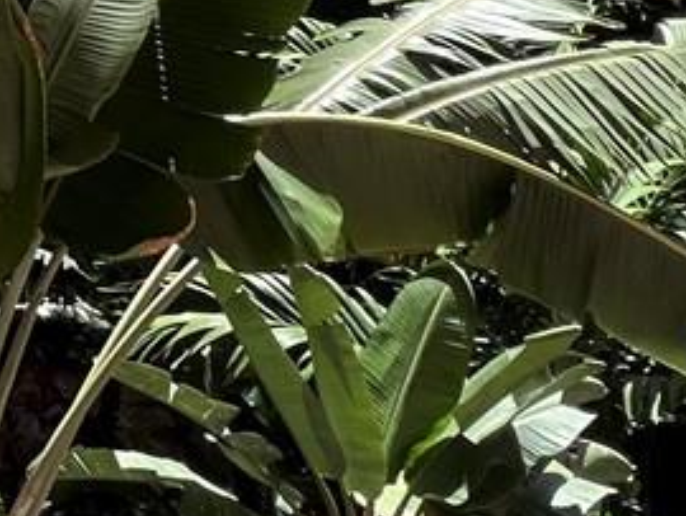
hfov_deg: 16.6
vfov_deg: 16.1
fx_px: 1527
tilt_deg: -3.6
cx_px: -795
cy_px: -427
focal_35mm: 77
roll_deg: -0.3
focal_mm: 1.57
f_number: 1.8
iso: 32
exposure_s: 1/713
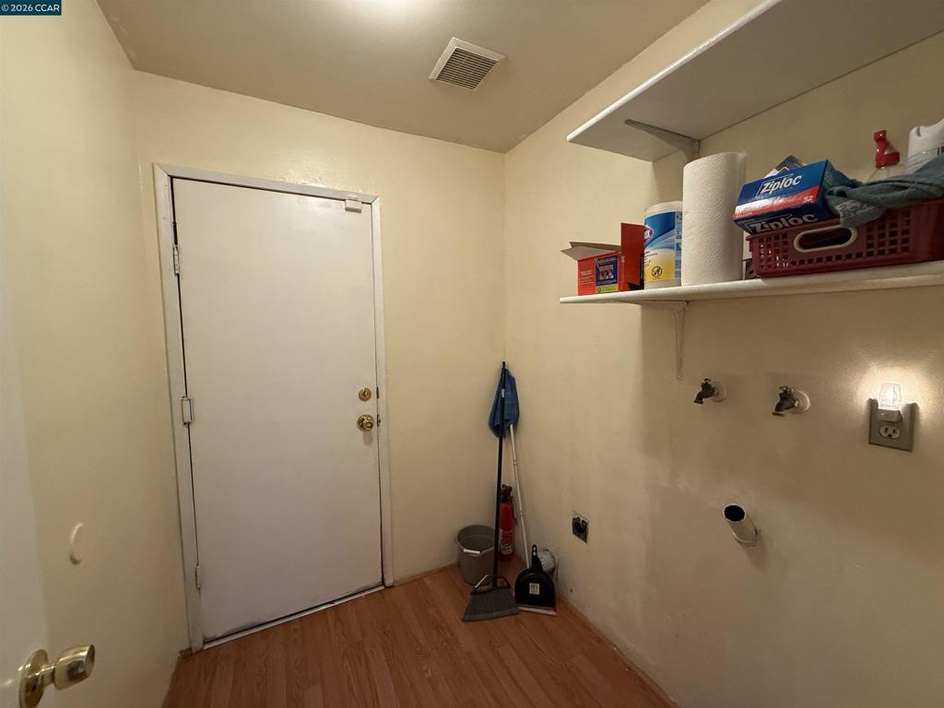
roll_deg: +0.8
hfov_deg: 102.1
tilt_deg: -4.2
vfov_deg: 85.7
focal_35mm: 14
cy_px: 354
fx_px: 382
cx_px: 472
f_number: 2.2
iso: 320
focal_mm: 2.22
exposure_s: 1/120
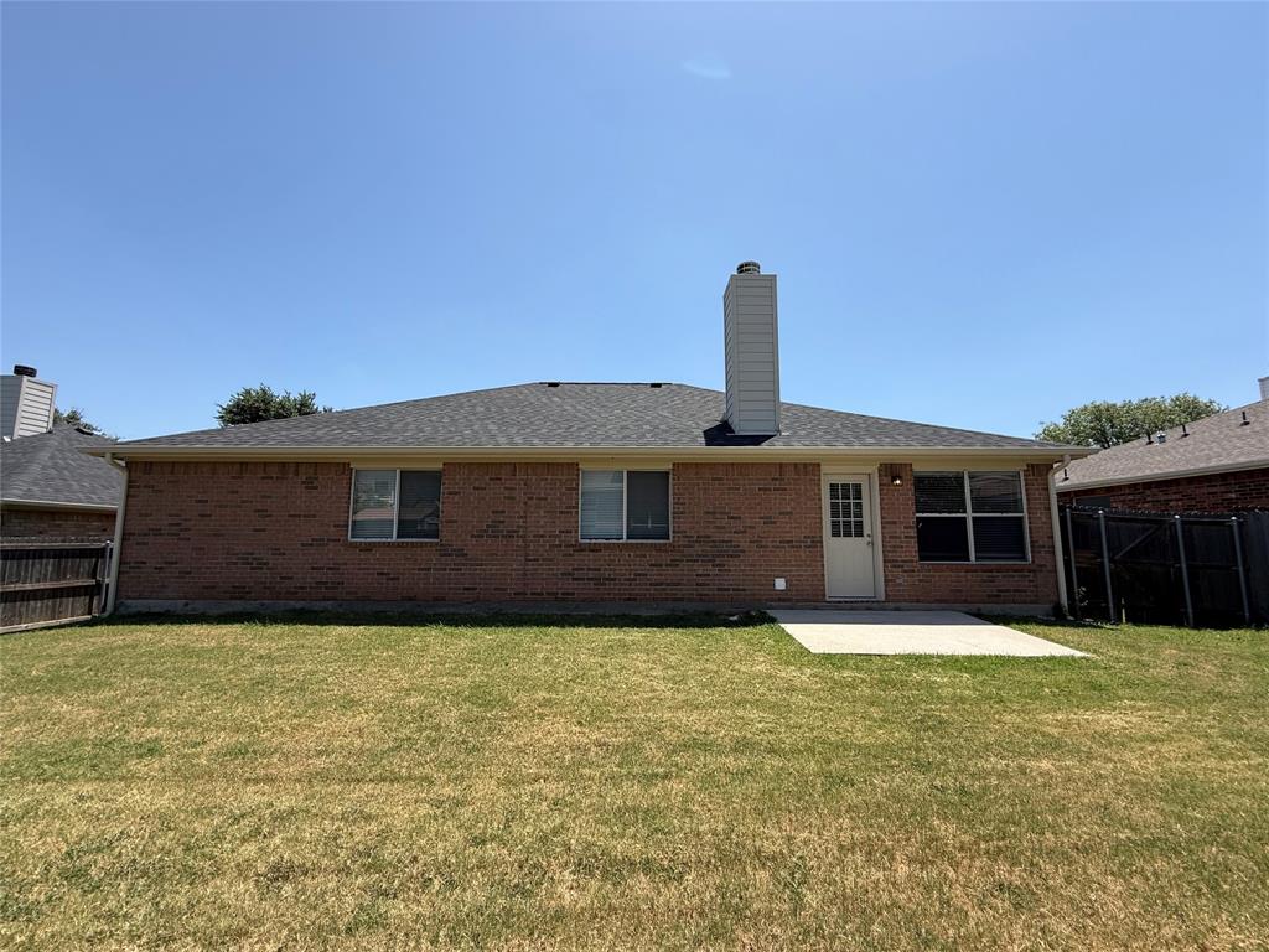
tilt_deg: +8.2
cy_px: 476
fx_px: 513
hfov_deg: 102.1
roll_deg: -0.5
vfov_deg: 85.7
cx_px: 634
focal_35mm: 14
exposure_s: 1/1613
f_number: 2.2
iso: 50
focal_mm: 2.22
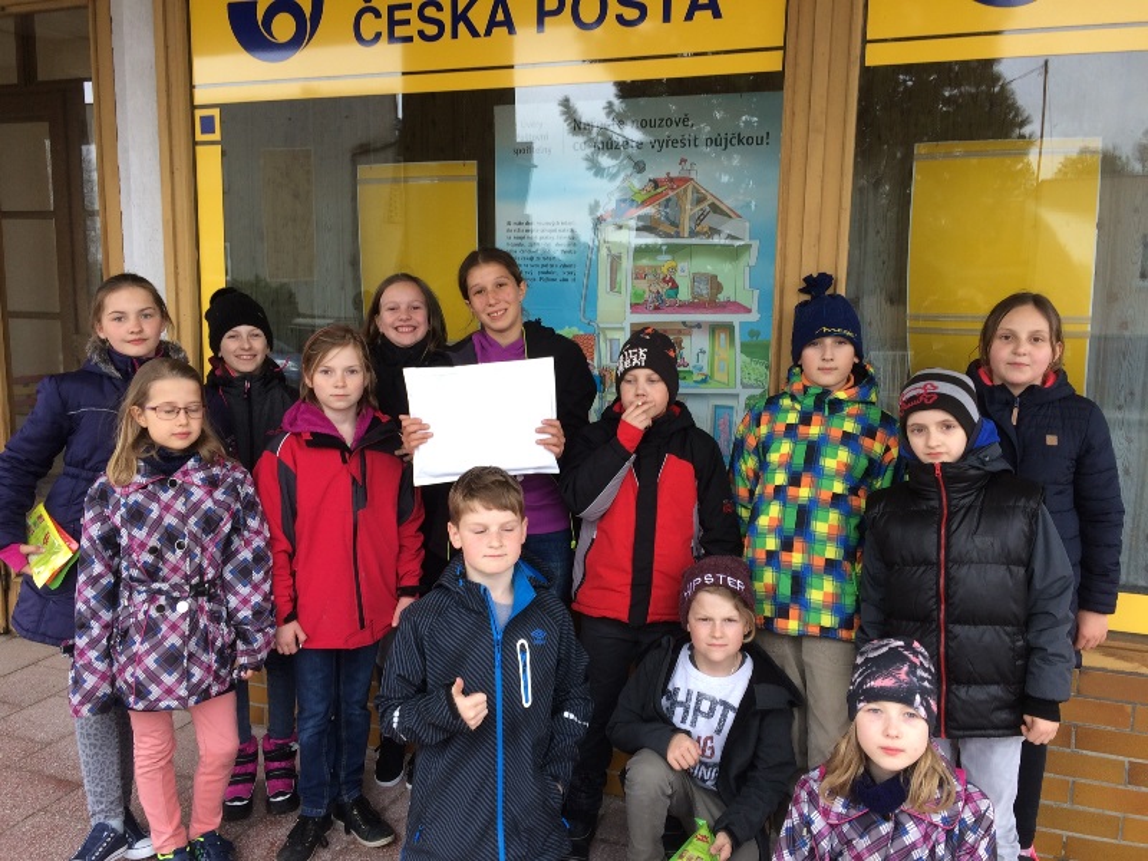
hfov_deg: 61.7
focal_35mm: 29
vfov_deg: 48.2
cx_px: 574
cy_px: 430
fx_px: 962
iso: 40
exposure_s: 1/50
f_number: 2.2
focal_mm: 4.15
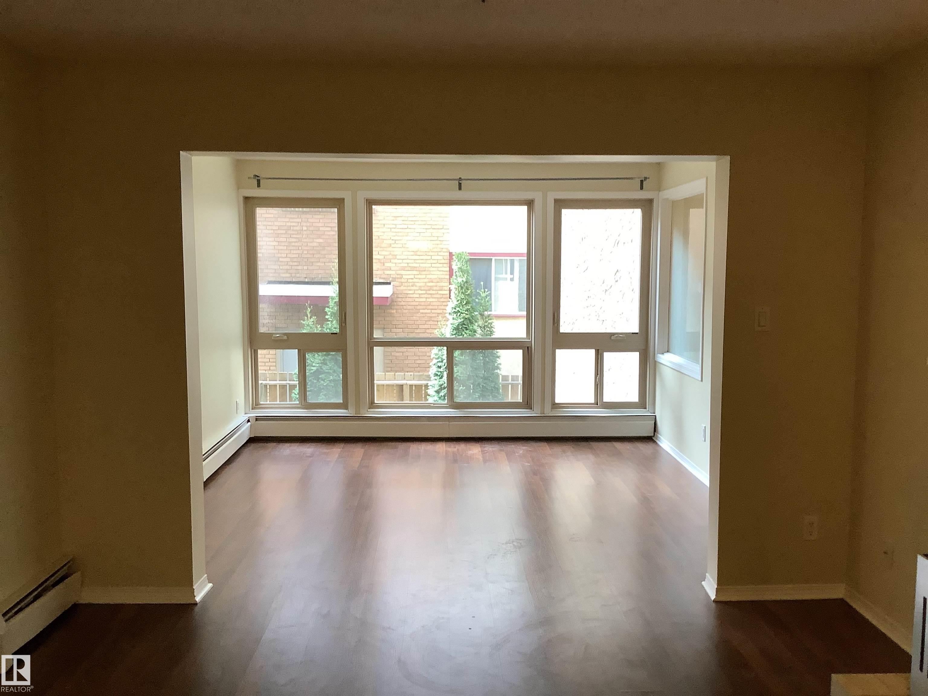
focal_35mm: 31
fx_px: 831
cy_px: 348
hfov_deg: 58.4
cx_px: 464
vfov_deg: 45.4
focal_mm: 3.3
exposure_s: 1/60
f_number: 2.4
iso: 125
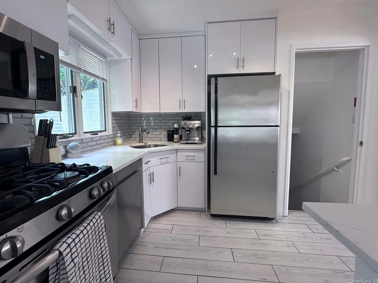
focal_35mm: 15
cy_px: 135
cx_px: 186
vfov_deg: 81.7
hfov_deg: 98.2
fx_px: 164
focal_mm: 2.22
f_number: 2.2
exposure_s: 1/120
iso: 160
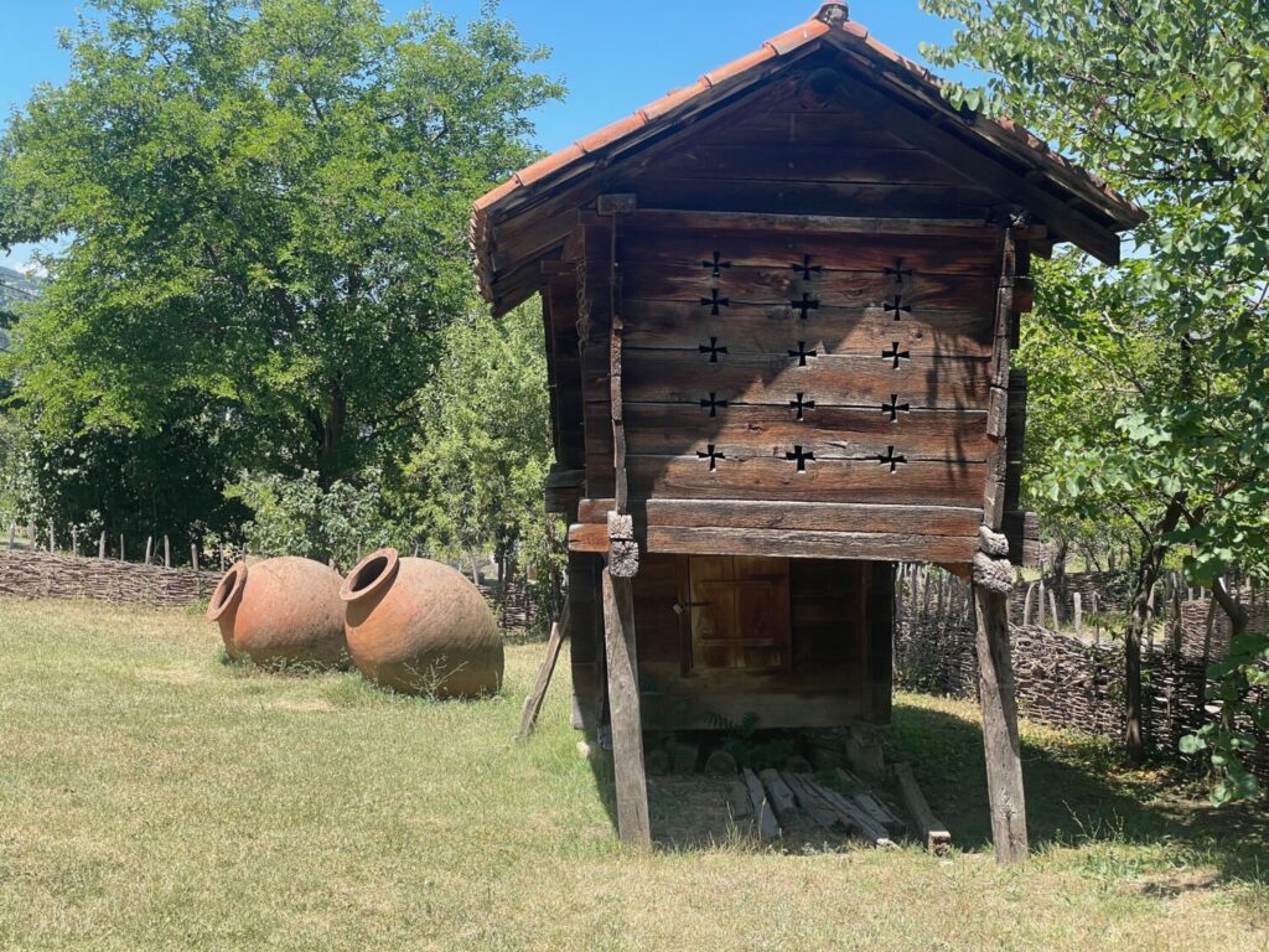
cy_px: 476
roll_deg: +0.1
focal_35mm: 52
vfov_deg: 28.0
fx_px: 1906
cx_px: 634
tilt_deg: -1.7
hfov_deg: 36.8
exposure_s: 1/623
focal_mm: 6
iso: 25
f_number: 2
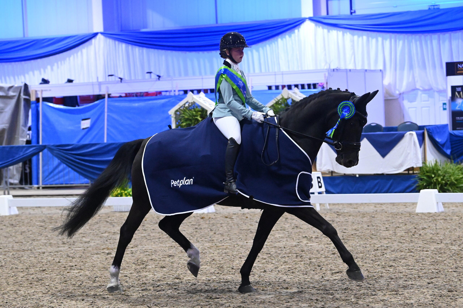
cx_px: 232
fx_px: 1542
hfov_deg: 17.1
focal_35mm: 120
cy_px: 154
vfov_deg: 11.4
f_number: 4.5
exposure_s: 1/640
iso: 16000
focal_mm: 100
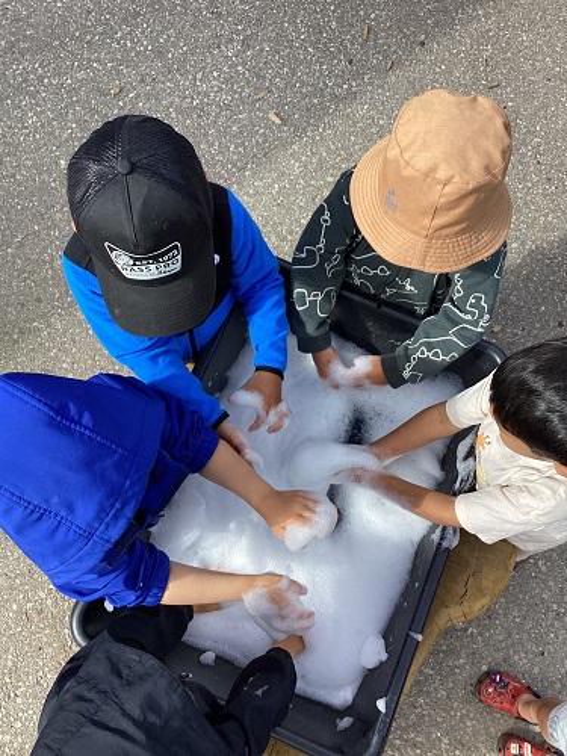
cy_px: 378
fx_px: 677
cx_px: 284
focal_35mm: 31
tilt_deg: -73.0
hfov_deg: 45.4
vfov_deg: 58.4
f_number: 2.4
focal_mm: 3.3
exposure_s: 1/570
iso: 25
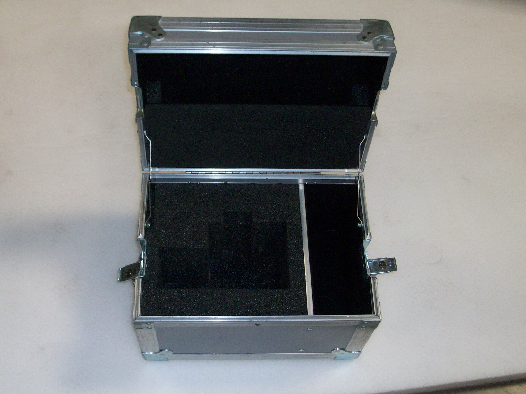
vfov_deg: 34.3
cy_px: 197
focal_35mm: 42
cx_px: 263
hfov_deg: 44.8
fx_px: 638
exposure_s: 1/65.1
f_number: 3.2
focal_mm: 7.1
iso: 160
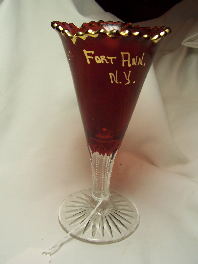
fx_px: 282
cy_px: 132
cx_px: 99
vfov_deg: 50.1
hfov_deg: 38.7
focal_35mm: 37
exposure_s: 1/90
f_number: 2.8
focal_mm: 5.6
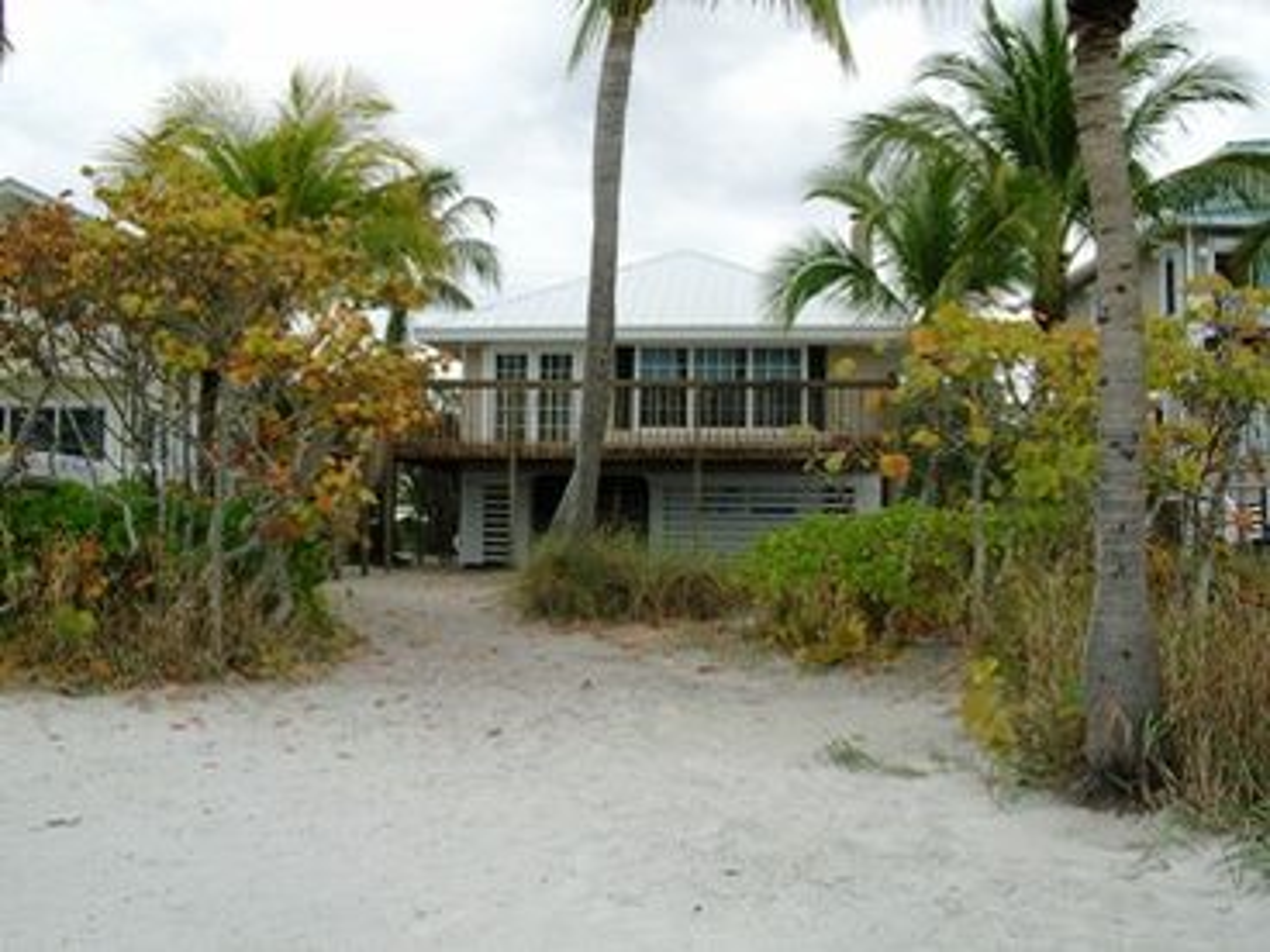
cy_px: 476
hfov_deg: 51.4
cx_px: 635
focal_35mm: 36
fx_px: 1321
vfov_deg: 39.7
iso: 50
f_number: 3.7
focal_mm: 6
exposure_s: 1/294
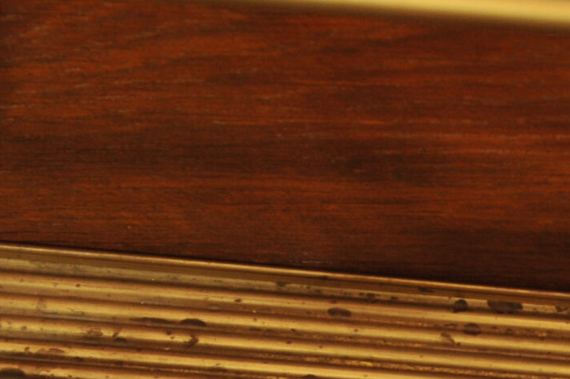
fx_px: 2863
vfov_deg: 7.6
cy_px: 124
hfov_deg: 11.0
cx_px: 849
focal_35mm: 181
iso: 1400
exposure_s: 1/30
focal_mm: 50
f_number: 6.3
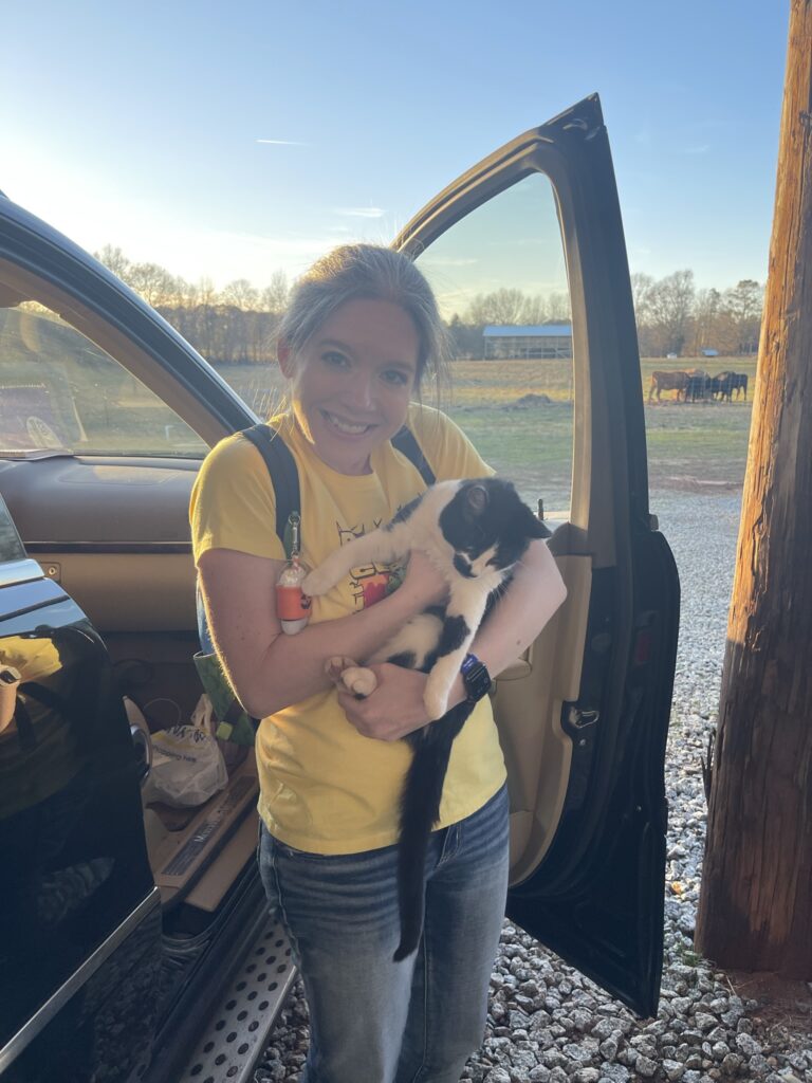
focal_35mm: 26
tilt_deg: -13.0
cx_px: 406
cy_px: 542
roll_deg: -0.2
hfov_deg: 53.1
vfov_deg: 67.3
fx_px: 813
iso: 32
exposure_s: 1/322
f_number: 1.6
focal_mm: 5.1
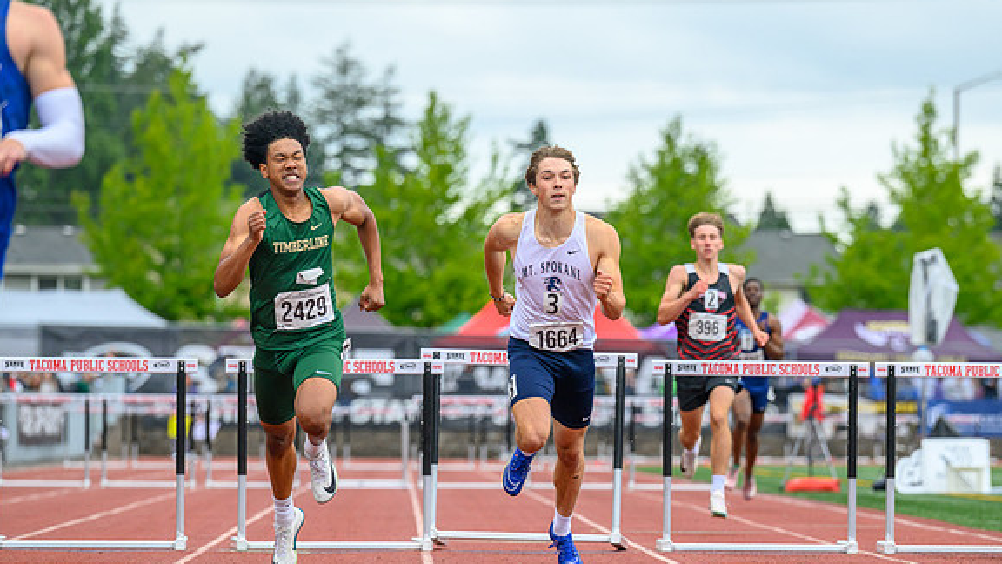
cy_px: 354
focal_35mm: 246
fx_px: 6536
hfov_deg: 8.8
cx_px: 580
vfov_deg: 4.9
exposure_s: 1/1600
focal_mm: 200
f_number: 4.5
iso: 500
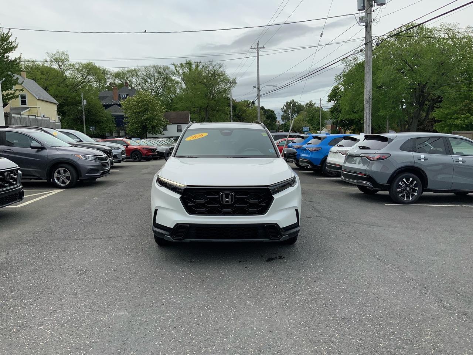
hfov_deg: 61.7
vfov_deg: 48.2
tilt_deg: -8.0
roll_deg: +2.3
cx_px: 236
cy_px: 178
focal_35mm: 29
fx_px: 396
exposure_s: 1/2427
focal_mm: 3
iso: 16
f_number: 1.8
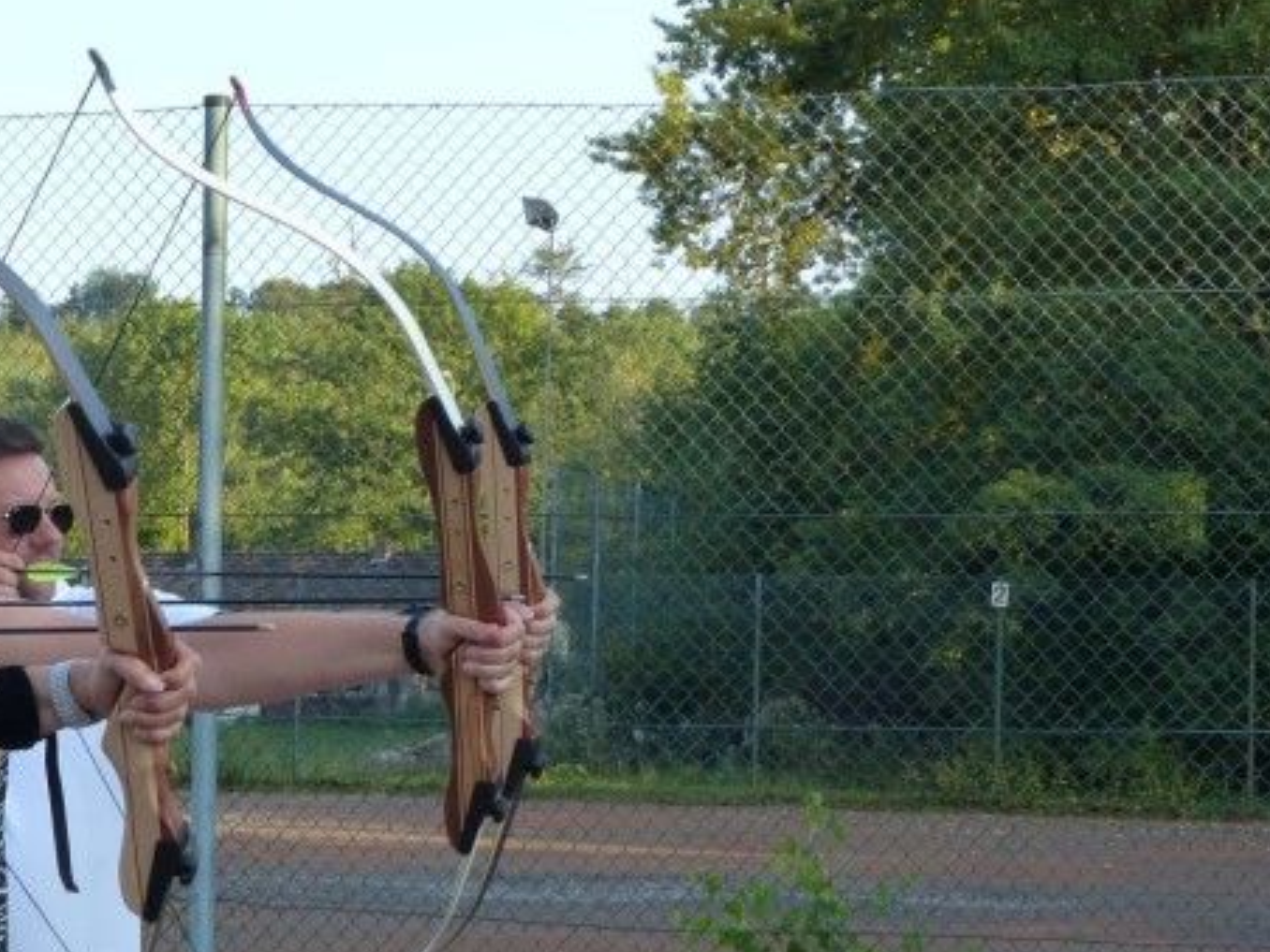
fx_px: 3375
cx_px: 250
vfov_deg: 16.0
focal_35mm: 92
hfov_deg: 21.1
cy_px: 637
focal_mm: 9.4
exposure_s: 1/200
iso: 160
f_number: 4
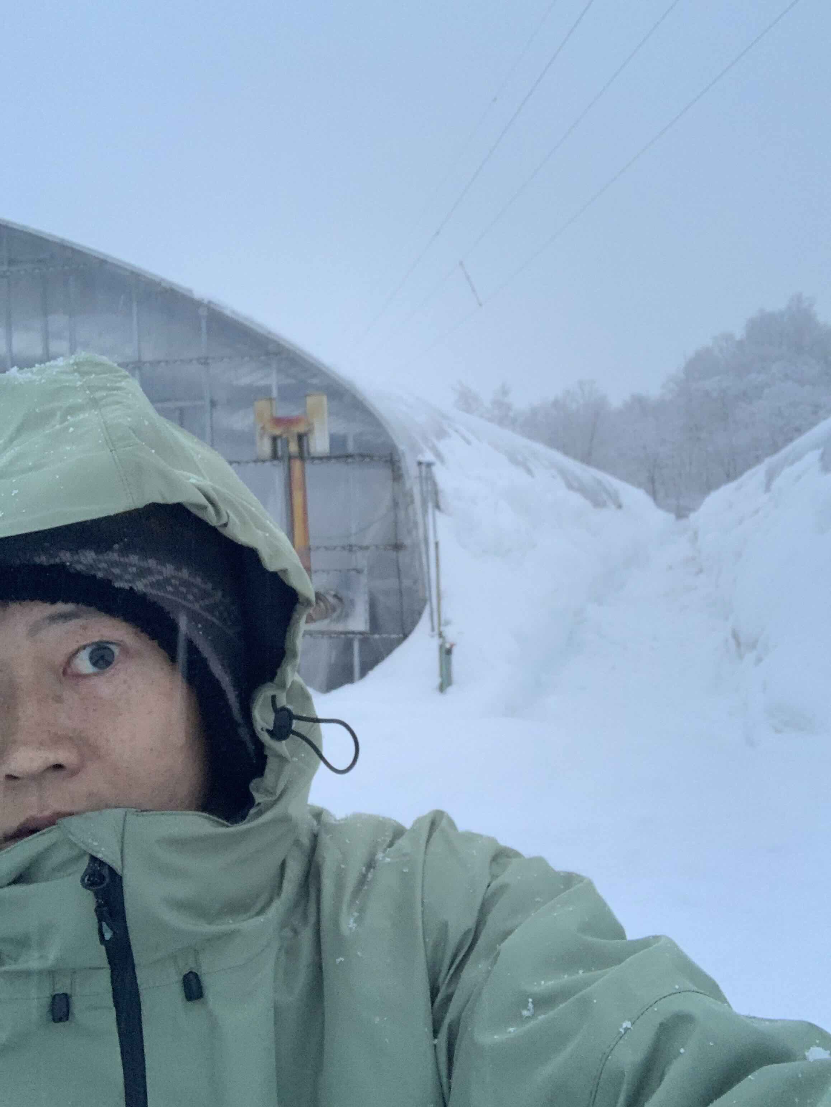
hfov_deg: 44.2
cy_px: 554
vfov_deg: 56.8
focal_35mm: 32
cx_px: 416
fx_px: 1024
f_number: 2.2
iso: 320
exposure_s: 1/41
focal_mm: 2.87
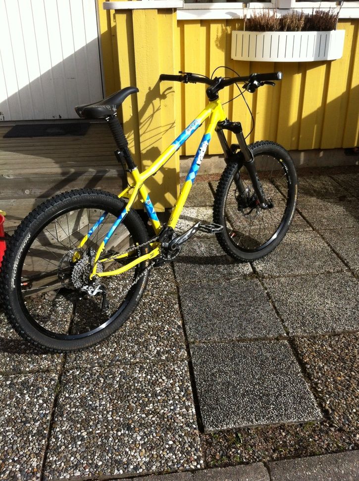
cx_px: 180
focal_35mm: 35
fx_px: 485
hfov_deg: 40.6
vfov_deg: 52.7
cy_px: 240
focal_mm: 3.85
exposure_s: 1/1077
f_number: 2.8
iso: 80
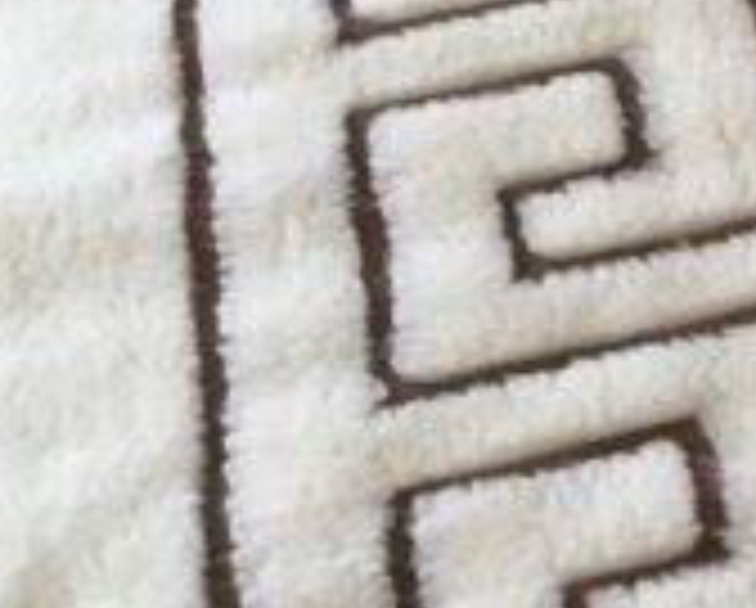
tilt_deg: -54.1
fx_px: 2264
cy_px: 221
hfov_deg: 16.4
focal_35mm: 101
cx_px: 1282
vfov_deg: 15.3
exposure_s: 1/33
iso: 32
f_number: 2.2
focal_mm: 4.15
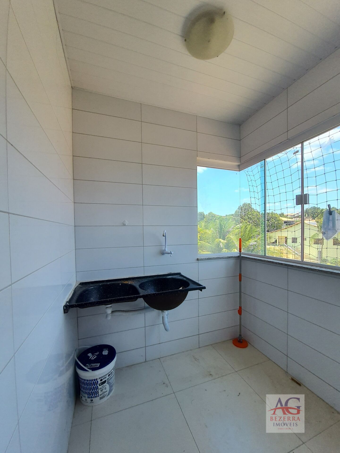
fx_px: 170
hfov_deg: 89.9
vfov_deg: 106.2
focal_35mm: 13
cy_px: 226
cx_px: 170
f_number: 2.2
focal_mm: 1.74
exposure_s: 1/270
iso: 50
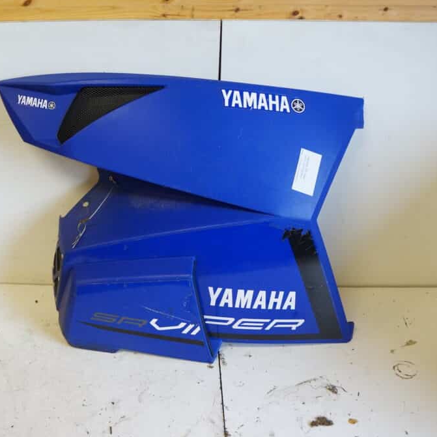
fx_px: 500
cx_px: 160
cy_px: 217
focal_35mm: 35
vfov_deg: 47.2
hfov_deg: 46.7
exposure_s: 1/60
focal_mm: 18
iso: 800
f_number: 4
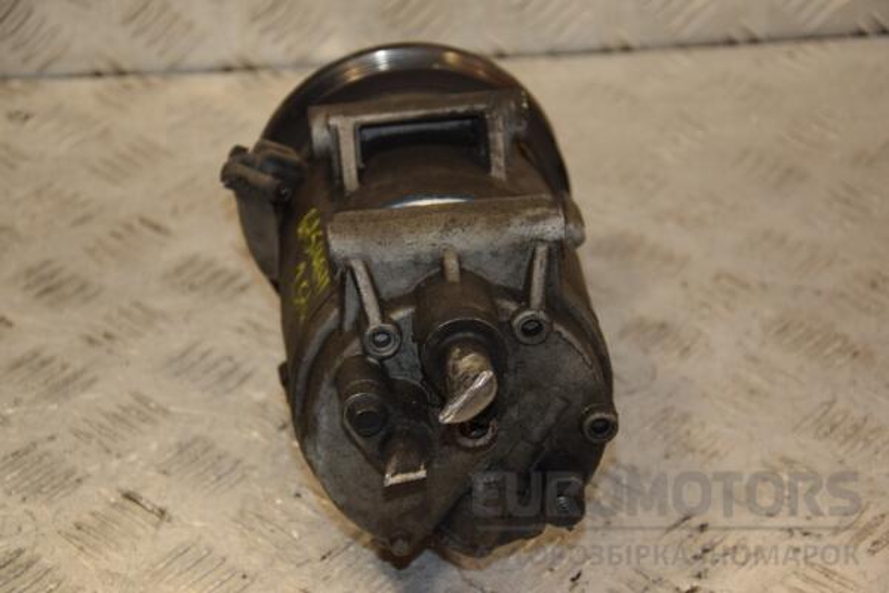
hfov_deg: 19.5
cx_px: 444
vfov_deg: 13.0
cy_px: 296
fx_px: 2593
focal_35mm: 105
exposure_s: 1/200
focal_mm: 70
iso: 800
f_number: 5.6
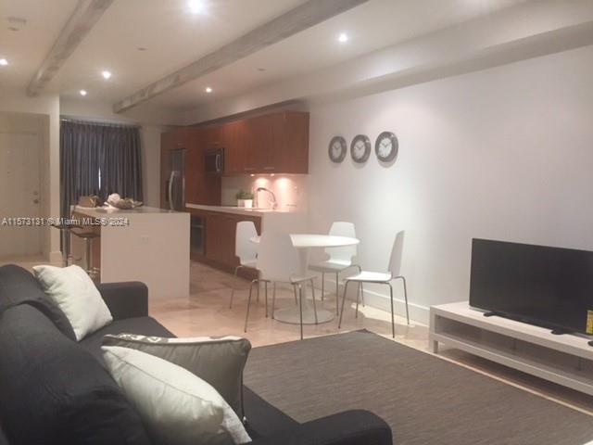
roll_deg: -2.4
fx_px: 497
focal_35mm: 29
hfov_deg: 61.7
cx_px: 296
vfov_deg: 48.2
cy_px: 222
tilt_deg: -5.5
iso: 200
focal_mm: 4.15
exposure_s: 1/33
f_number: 2.2
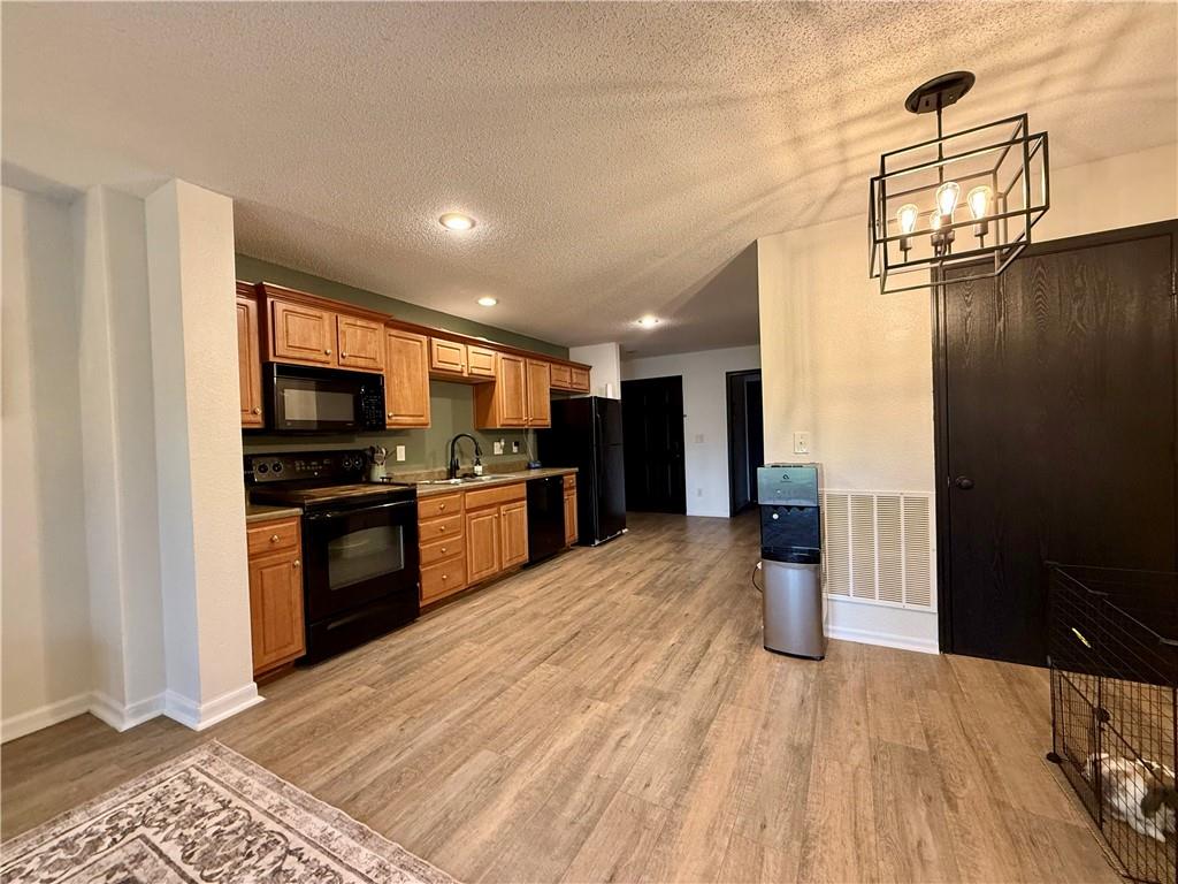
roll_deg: +2.3
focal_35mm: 14
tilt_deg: -1.0
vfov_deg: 85.7
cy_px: 442
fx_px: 476
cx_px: 589
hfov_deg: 102.1
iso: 400
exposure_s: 1/60
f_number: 2.2
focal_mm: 2.22
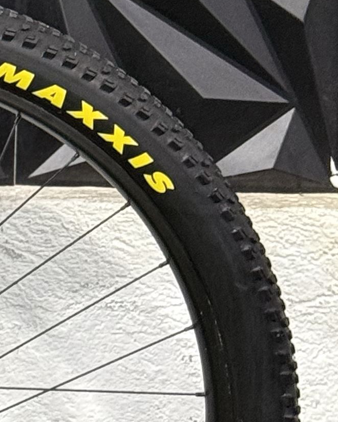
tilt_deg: -8.5
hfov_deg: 6.5
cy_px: -128
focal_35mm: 229
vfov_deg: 8.3
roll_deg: -1.9
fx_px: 2864
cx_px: -406
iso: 250
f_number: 1.78
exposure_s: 1/60
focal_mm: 6.76
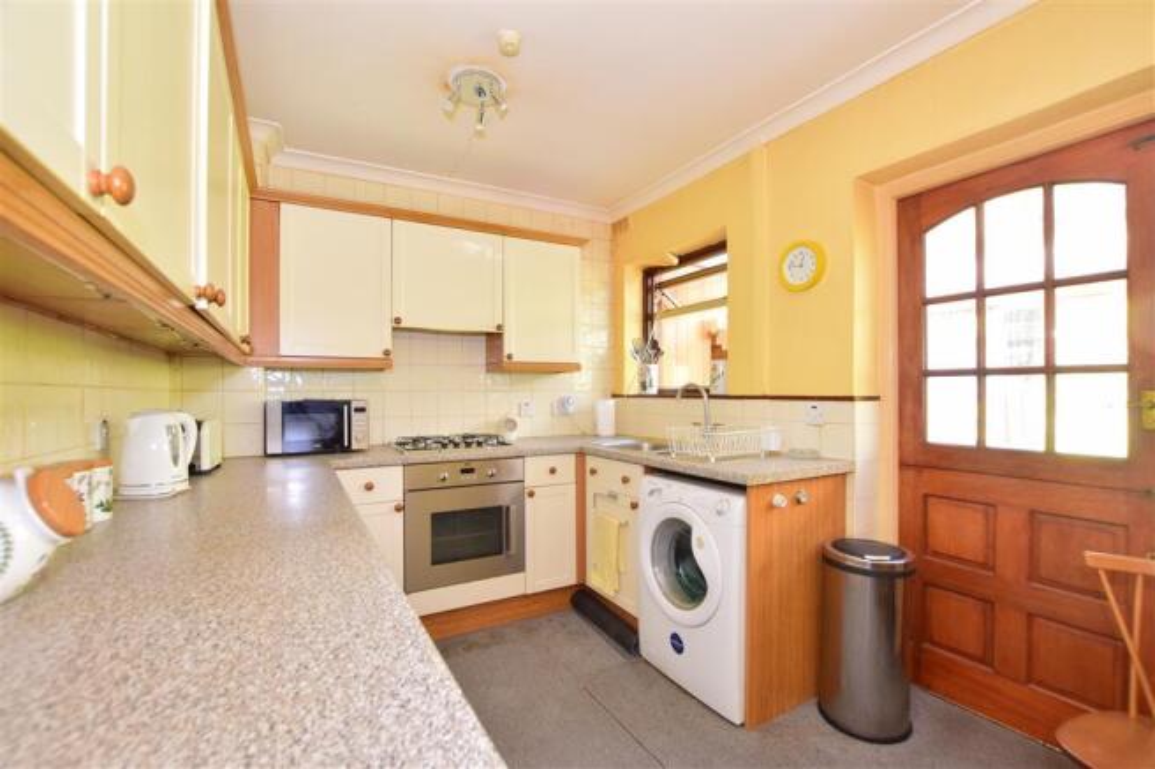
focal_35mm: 15
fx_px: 481
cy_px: 384
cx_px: 578
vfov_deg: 77.3
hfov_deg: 100.4
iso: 400
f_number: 7.1
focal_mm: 10
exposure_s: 1/5
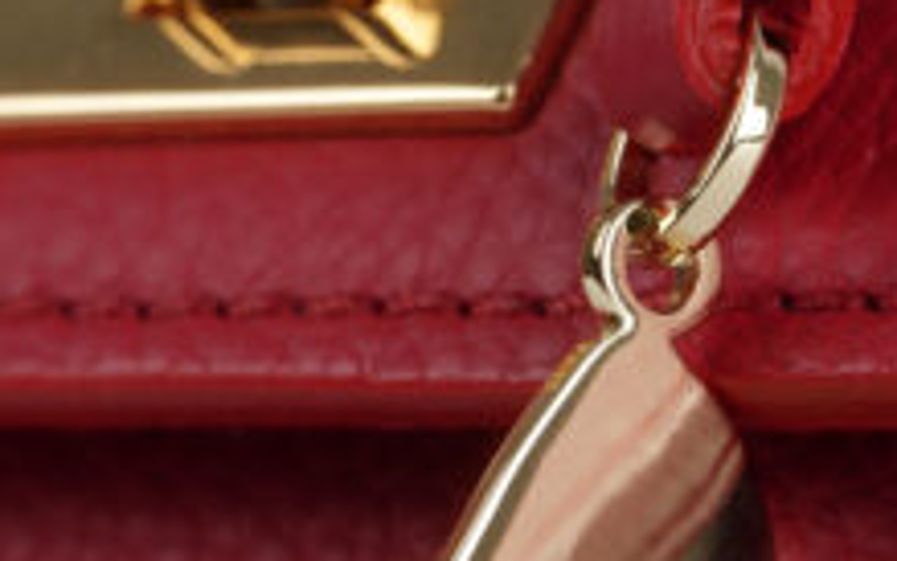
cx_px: 666
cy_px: 78
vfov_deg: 2.6
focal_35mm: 501
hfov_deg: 4.2
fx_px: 12251
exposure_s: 1/3
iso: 100
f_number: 9
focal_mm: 105
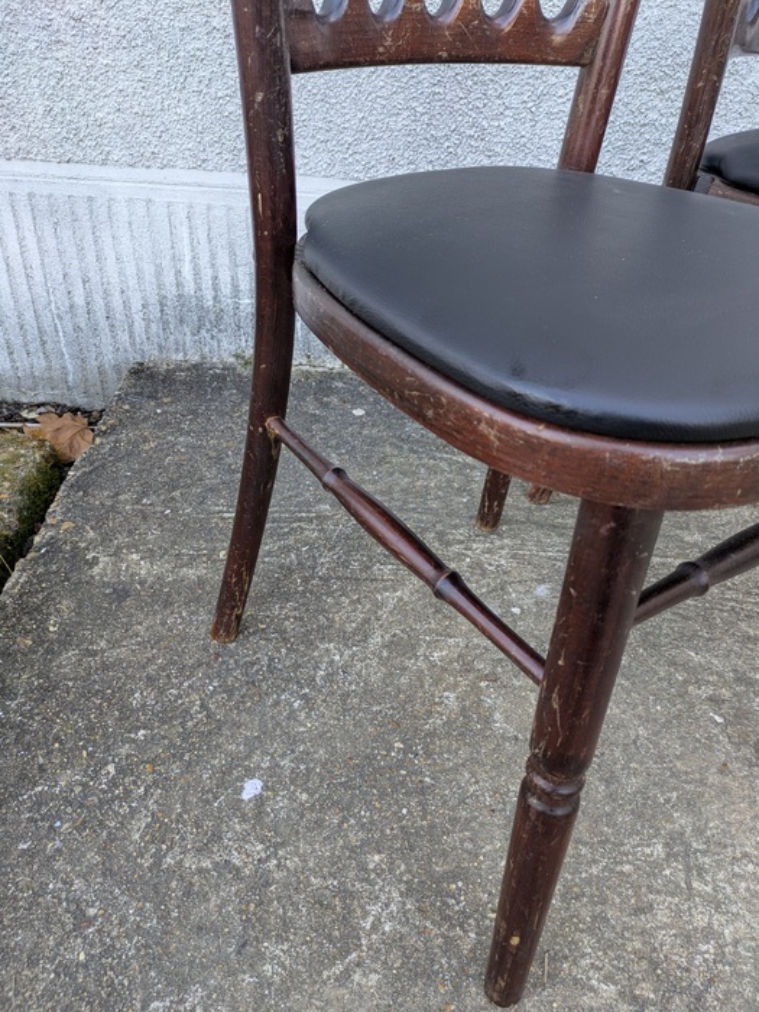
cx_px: 380
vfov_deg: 69.4
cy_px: 506
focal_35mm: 25
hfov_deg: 54.9
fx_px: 731
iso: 51
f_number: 1.89
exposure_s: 1/100
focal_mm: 5.43
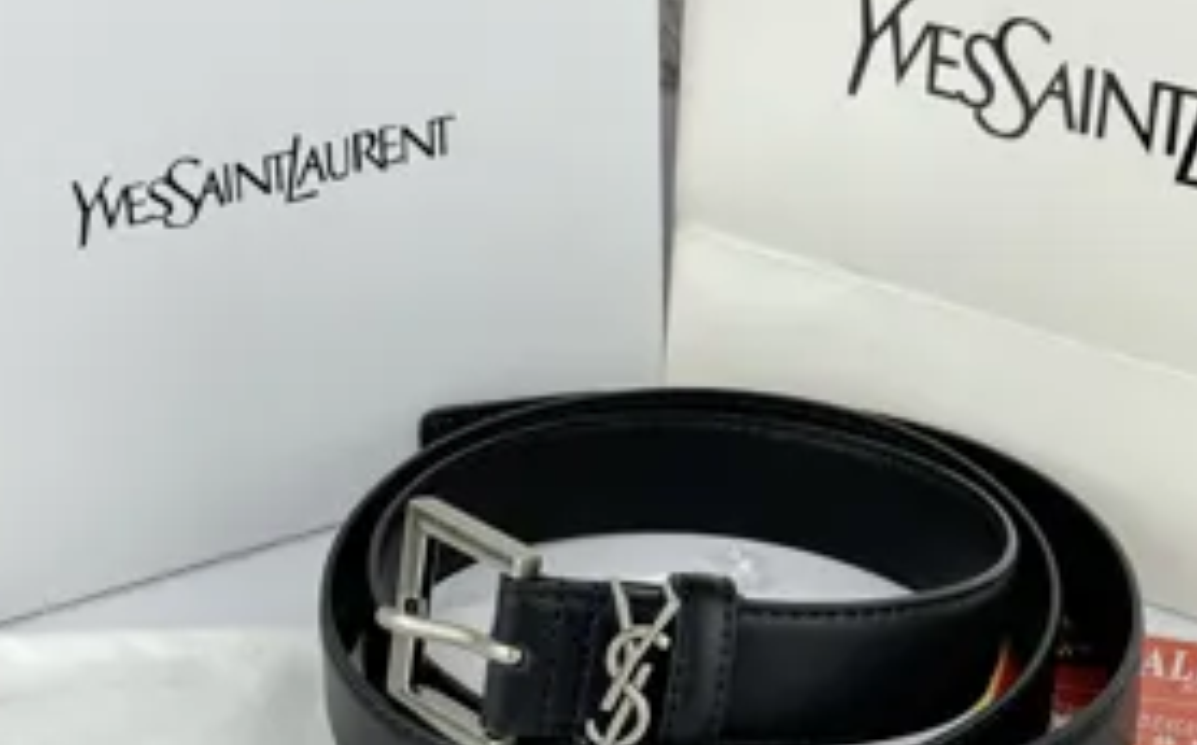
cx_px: 710
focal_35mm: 88
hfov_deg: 23.5
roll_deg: +0.1
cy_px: 538
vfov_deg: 14.8
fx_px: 2867
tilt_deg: -32.5
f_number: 1.78
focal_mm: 6.76
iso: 50
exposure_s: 1/100
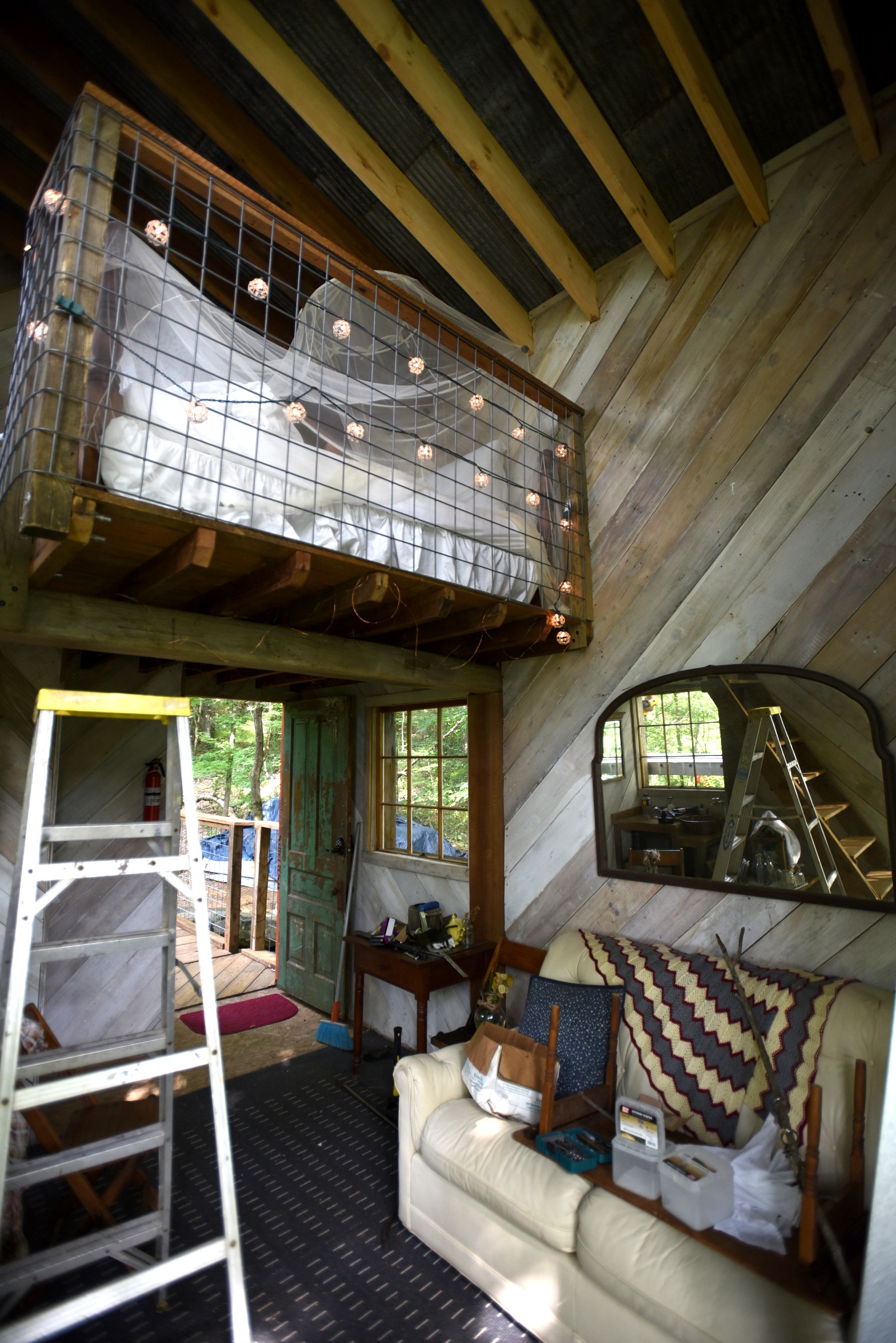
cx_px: 448
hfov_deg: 70.5
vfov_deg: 93.3
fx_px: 634
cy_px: 672
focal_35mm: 17
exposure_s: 1/320
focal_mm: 17
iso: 800
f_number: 2.8
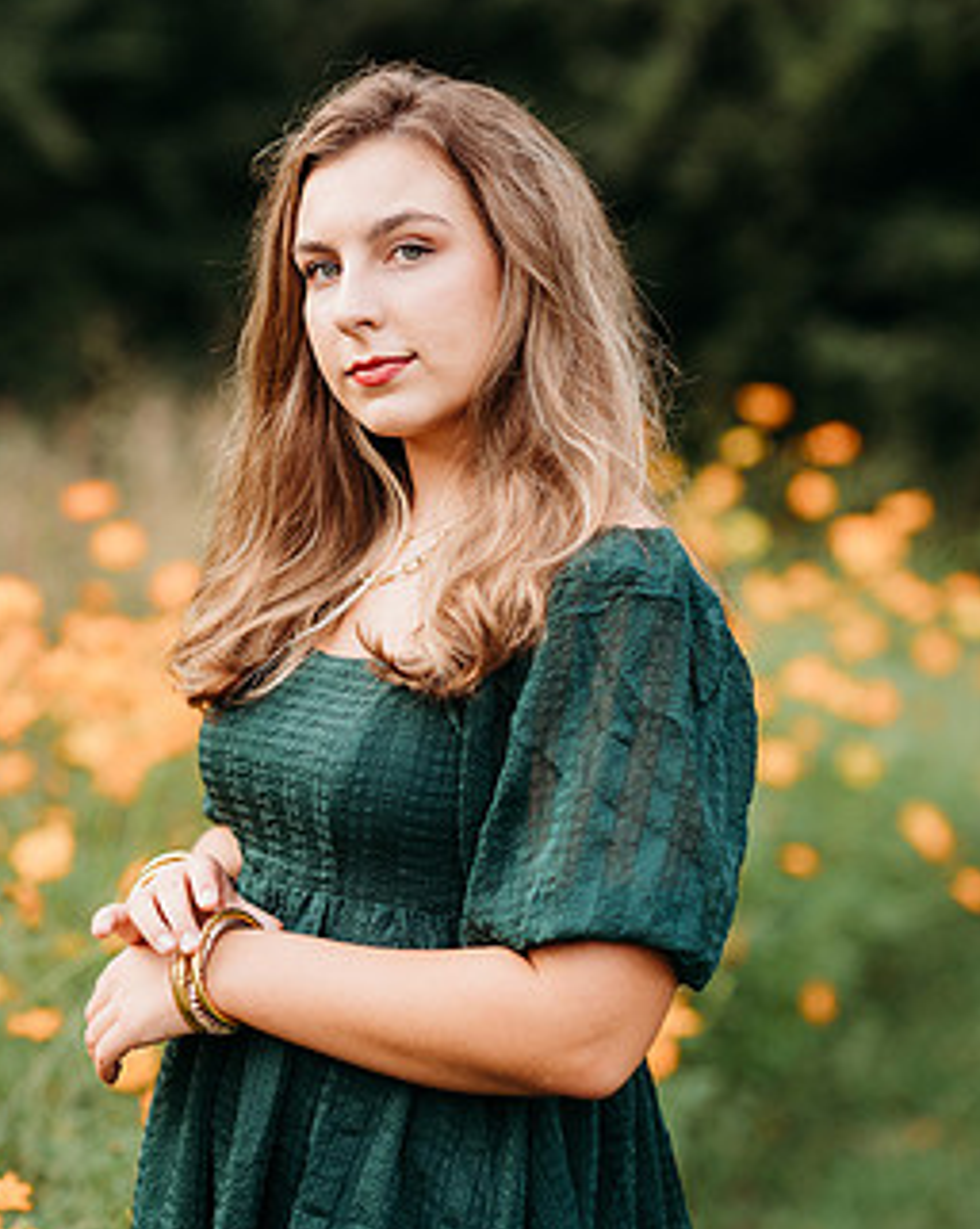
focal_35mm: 112
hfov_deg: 13.7
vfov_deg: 17.2
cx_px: 459
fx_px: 4068
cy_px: 632
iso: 100
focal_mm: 85
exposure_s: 1/500
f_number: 2.2
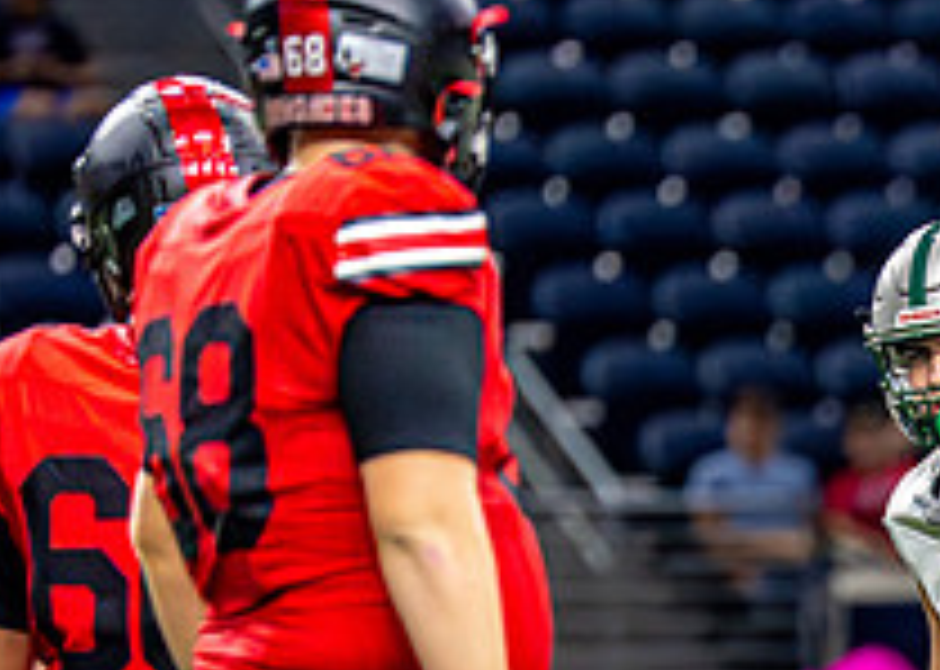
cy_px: 711
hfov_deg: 3.0
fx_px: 18089
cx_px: 1298
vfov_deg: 2.1
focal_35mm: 678
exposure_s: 1/1600
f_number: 2.8
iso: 4000
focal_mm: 200
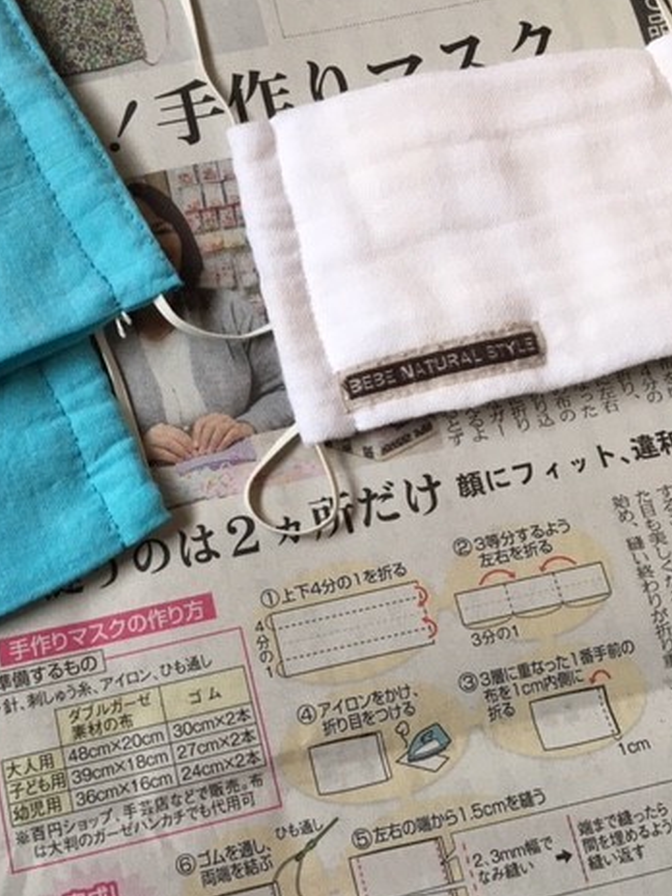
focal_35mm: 40
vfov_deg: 46.8
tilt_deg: -78.3
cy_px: 477
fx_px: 1035
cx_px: 222
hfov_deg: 35.6
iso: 25
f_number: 2.2
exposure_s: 1/30
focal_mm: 4.15
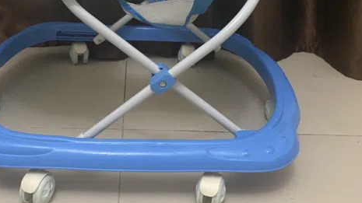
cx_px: 155
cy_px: 36
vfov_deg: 29.6
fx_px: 374
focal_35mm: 39
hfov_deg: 51.5
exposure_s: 1/25
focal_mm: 4.25
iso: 640
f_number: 1.8
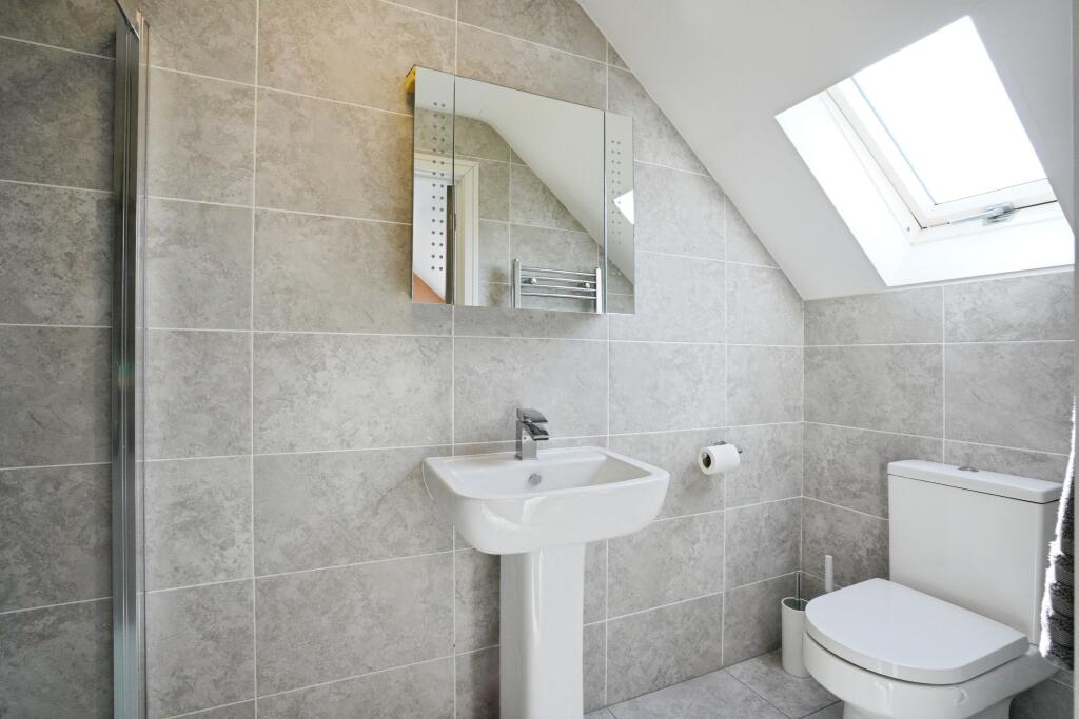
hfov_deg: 96.7
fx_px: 480
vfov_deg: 73.8
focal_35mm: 16
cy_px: 360
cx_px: 540
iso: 2000
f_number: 9
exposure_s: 1/160
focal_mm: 16
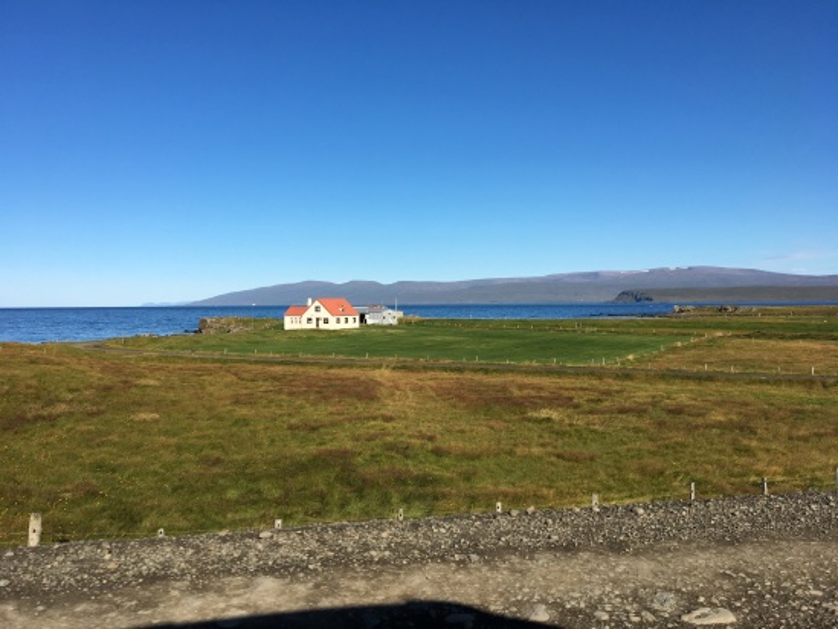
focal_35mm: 29
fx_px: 702
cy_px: 314
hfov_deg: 61.6
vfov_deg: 48.2
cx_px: 419
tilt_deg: -1.1
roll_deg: +0.3
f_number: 2.2
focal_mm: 4.15
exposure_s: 1/2404
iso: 25
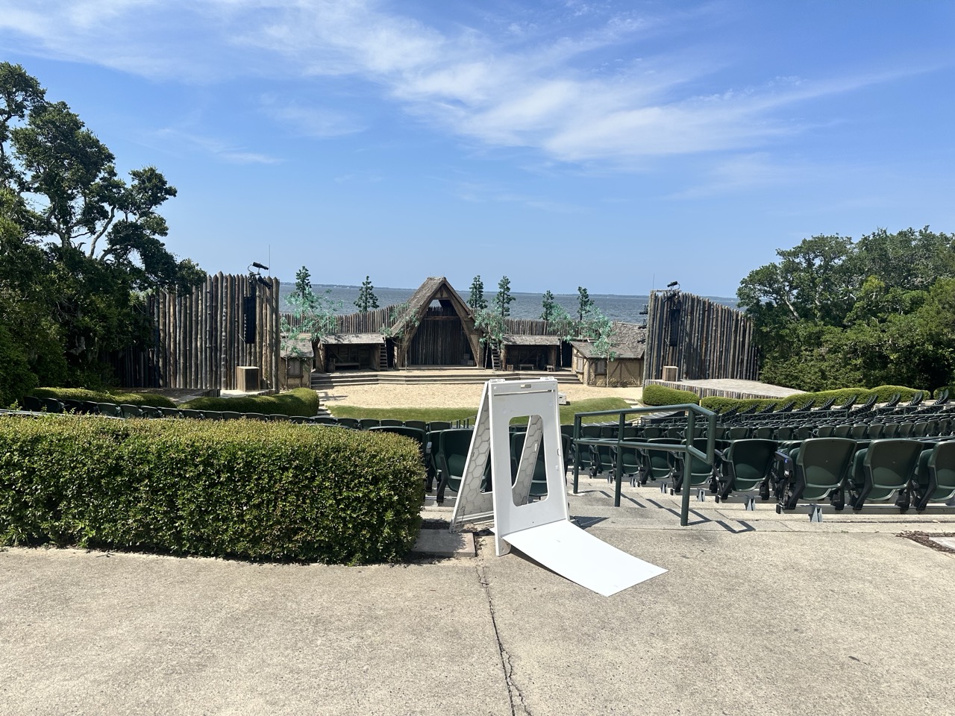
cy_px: 358
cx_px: 478
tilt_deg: -5.9
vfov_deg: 56.8
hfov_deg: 71.6
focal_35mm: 24
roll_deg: -1.5
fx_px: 662
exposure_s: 1/5848
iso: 80
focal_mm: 6.86
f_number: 1.78
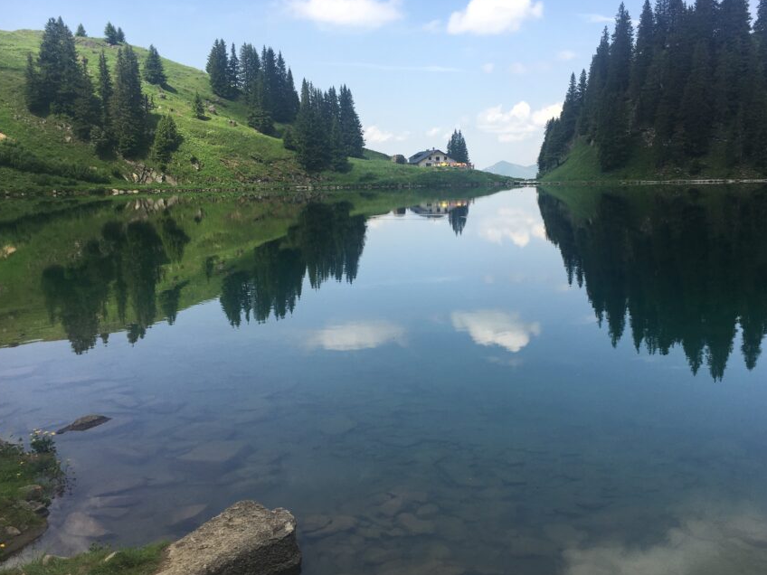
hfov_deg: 52.5
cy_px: 290
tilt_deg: -7.3
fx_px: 776
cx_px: 437
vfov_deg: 40.7
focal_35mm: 35
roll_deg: +1.5
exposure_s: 1/1304
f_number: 2.2
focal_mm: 4.15
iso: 25
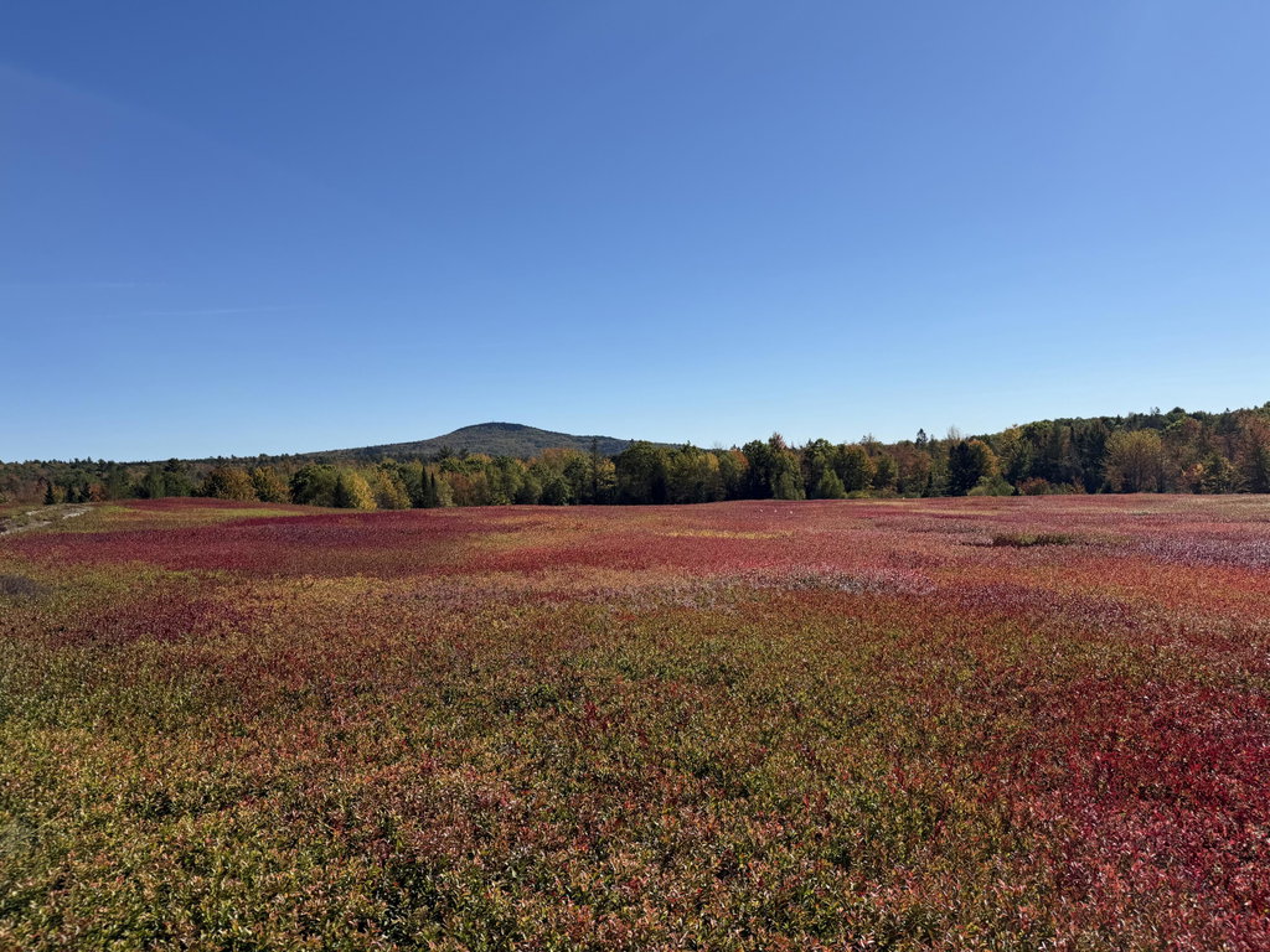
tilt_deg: -1.5
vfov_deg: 56.8
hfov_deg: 71.6
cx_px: 635
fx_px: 881
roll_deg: +2.3
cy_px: 476
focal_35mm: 24
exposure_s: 1/7353
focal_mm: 6.76
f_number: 1.78
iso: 80
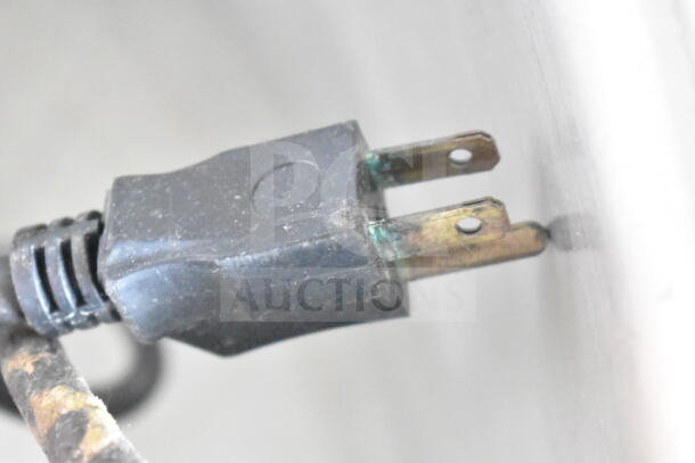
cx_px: 348
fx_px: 1593
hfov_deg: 24.6
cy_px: 232
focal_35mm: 82
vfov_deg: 16.6
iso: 25600
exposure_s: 1/50
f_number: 5.6
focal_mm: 55
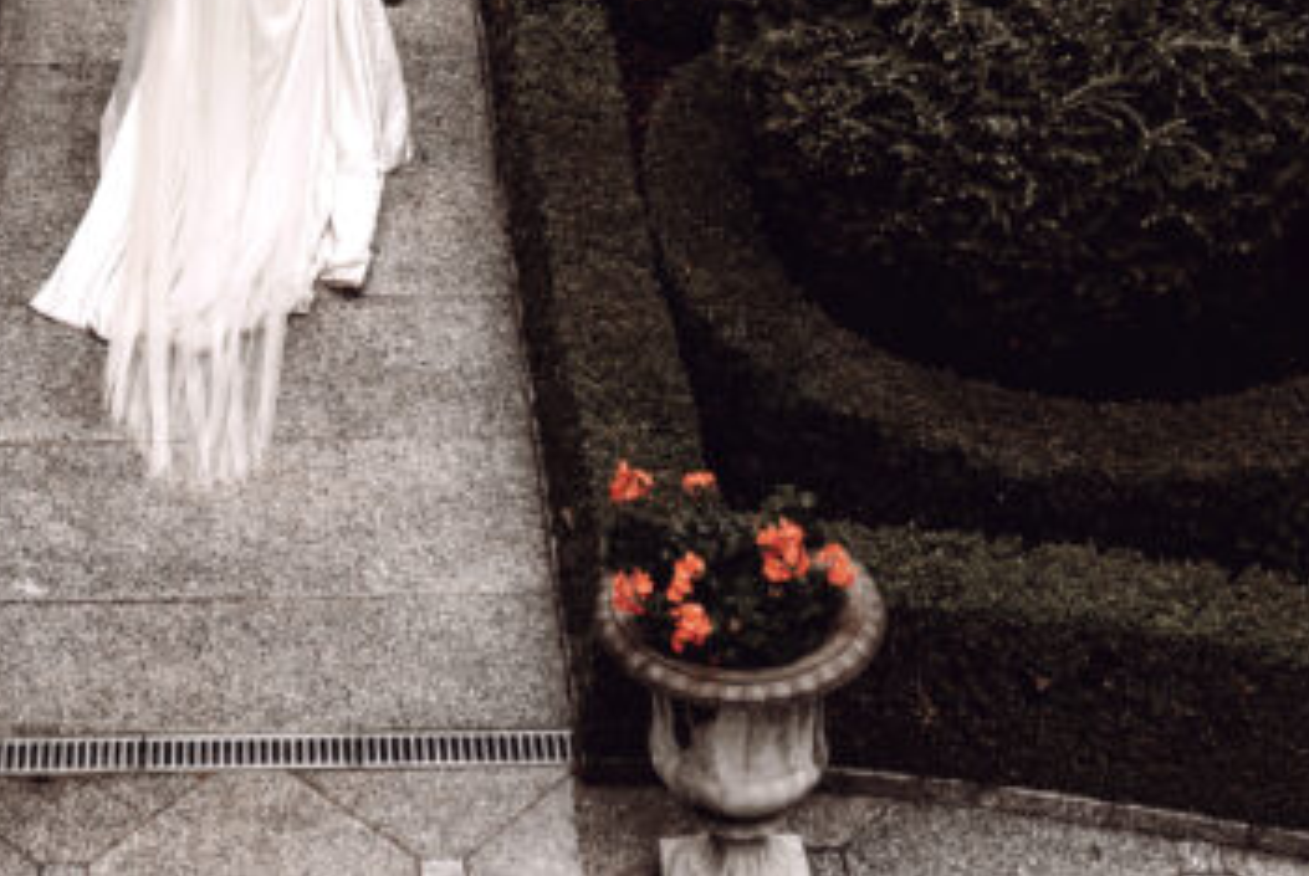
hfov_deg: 19.8
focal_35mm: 102
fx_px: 3713
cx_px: 276
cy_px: -395
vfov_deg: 12.8
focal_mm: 35
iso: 400
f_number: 2.8
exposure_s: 1/500
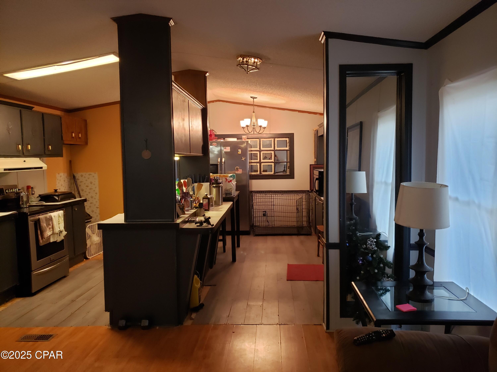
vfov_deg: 53.1
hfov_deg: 67.3
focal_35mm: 26
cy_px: 186
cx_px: 248
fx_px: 373
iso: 320
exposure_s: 1/60
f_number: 1.5
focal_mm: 4.3
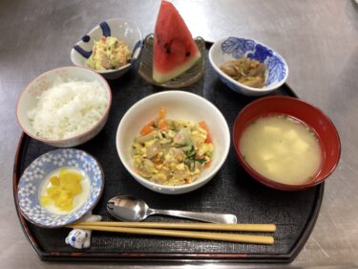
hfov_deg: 58.4
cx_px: 179
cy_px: 134
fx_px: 321
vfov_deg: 45.4
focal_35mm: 31
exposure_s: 1/60
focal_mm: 3.3
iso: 160
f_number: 2.4
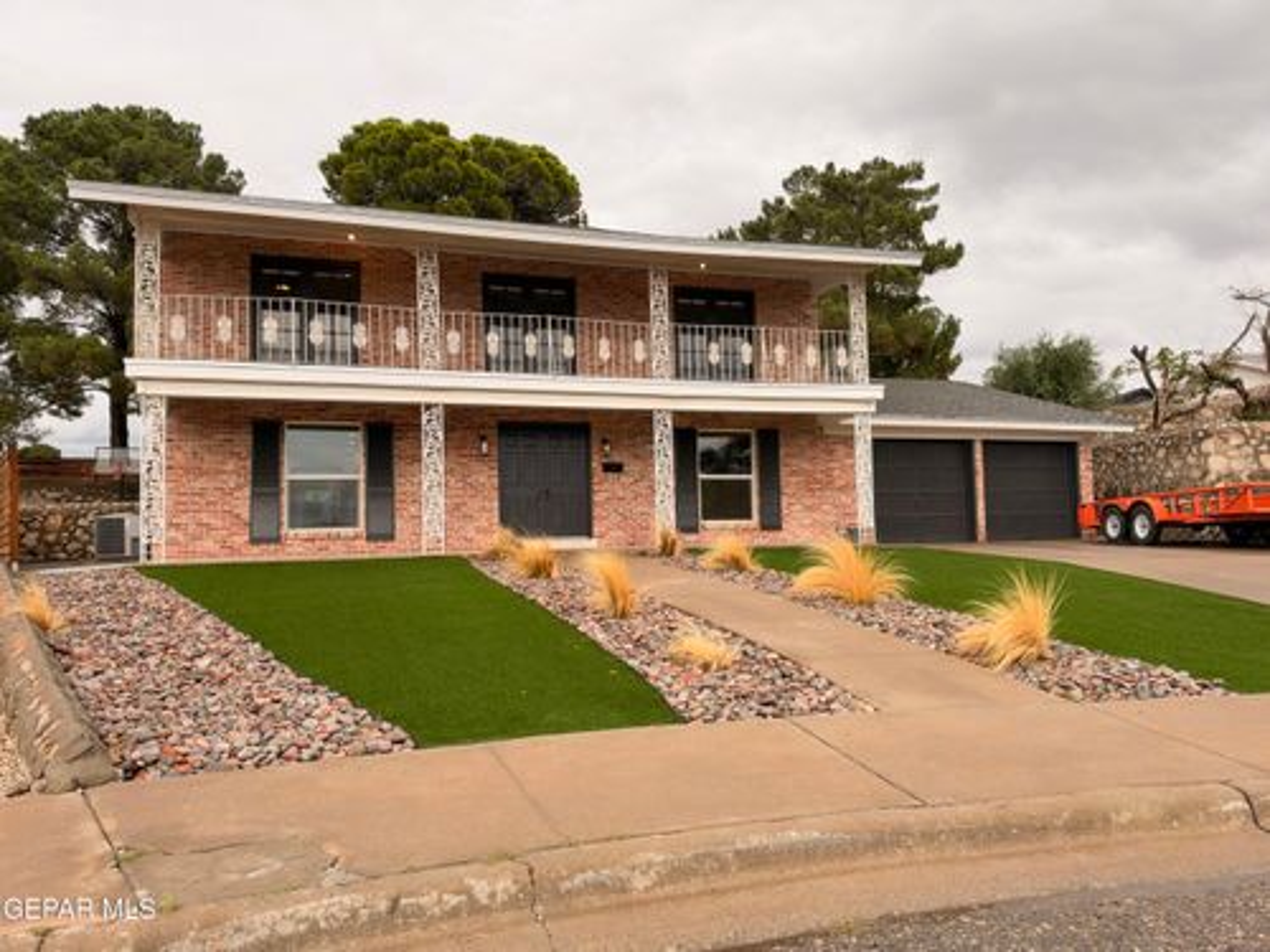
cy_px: 476
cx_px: 635
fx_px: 881
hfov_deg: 71.6
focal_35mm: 24
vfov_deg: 56.8
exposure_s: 1/578
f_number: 1.8
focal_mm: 6.93
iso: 64
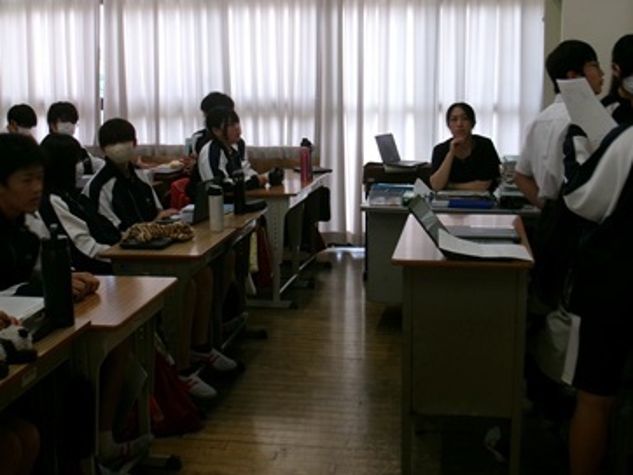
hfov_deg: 33.8
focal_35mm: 57
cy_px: 180
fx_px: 1043
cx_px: 334
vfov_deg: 25.6
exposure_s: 1/50
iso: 100
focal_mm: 7.8
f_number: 4.7
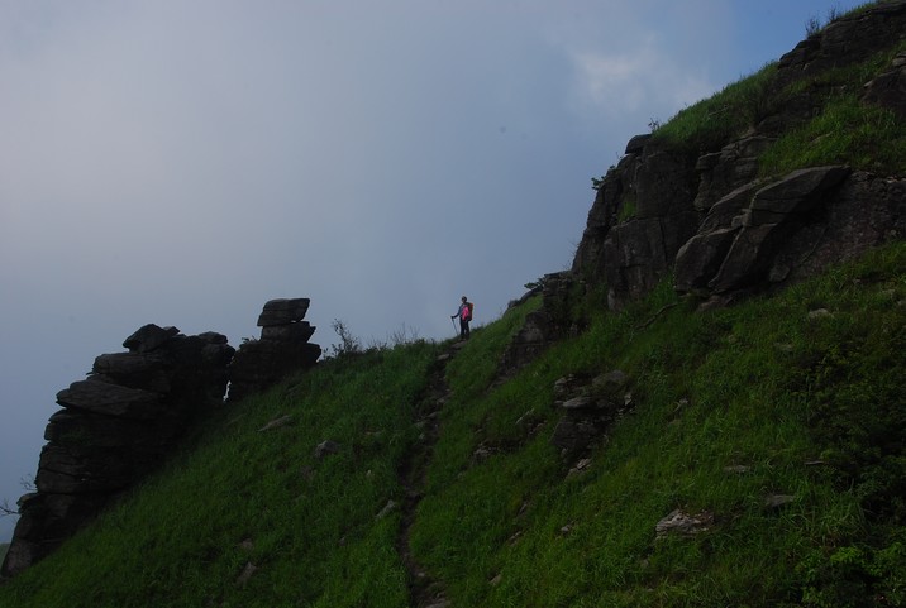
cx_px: 453
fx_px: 1097
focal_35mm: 44
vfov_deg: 31.0
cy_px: 304
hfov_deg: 44.9
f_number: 18
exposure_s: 1/125
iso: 100
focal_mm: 29
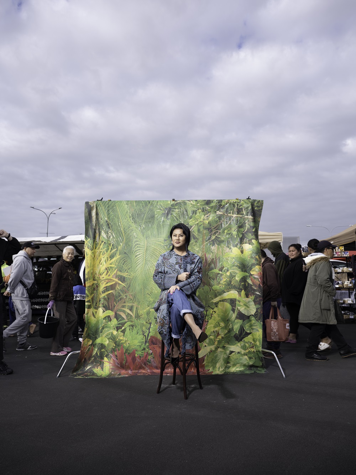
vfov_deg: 71.6
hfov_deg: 56.8
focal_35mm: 24
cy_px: 238
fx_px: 329
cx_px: 178
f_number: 6.4
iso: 100
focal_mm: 30
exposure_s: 1/125
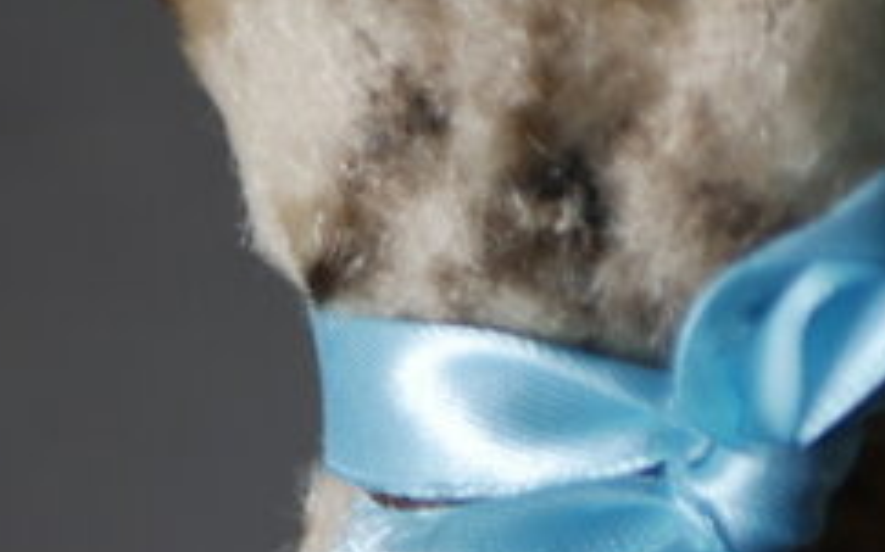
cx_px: 624
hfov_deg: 11.2
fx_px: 4508
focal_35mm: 187
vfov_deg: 7.0
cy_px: 340
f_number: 1.7
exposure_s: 1/125
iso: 200
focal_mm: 25
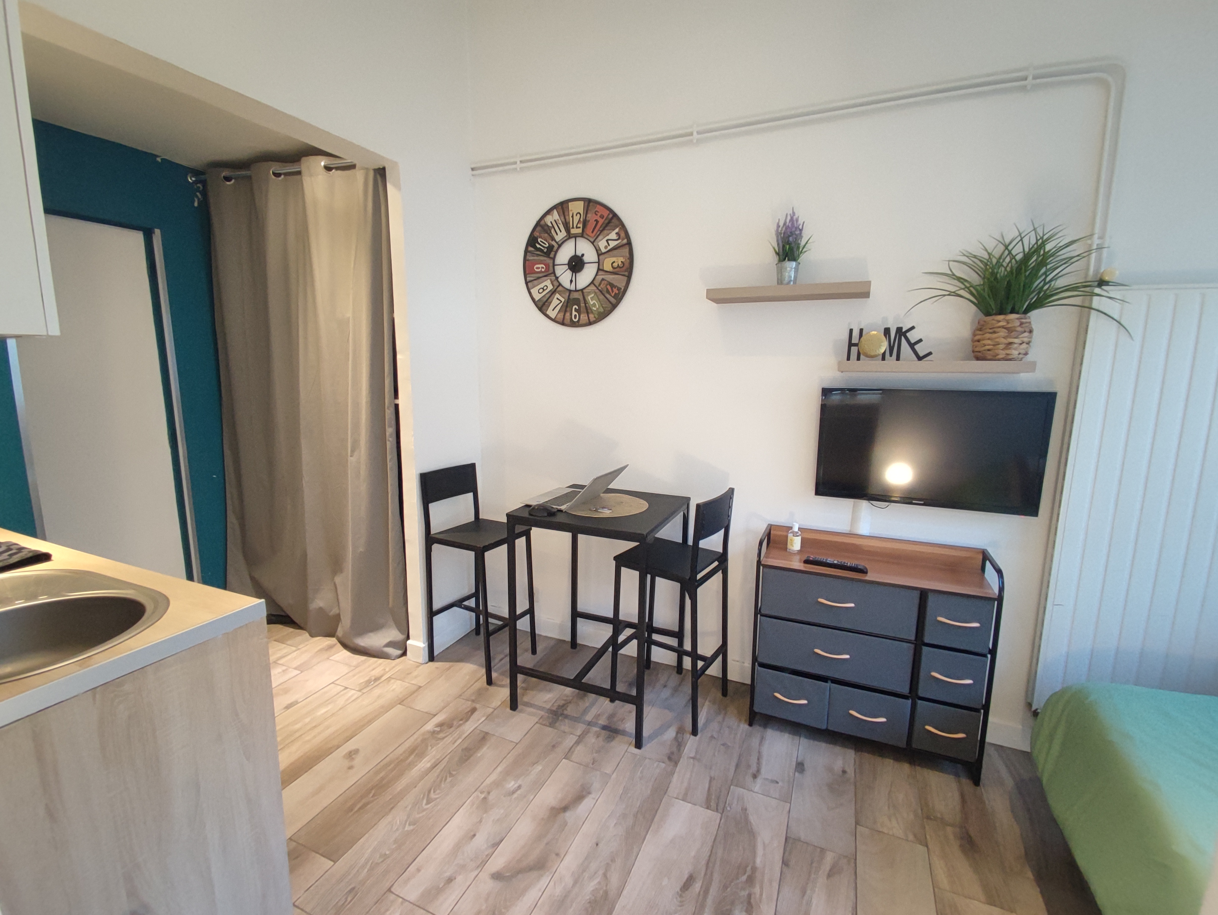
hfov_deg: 98.1
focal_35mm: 15
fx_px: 528
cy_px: 458
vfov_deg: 81.8
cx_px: 609
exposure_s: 1/33
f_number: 2.2
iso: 737
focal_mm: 1.65
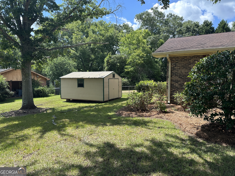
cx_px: 118
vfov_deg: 56.8
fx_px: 163
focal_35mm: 24
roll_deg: -0.3
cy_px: 88
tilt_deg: -2.1
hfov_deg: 71.6
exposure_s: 1/1412
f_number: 1.78
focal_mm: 6.86
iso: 80
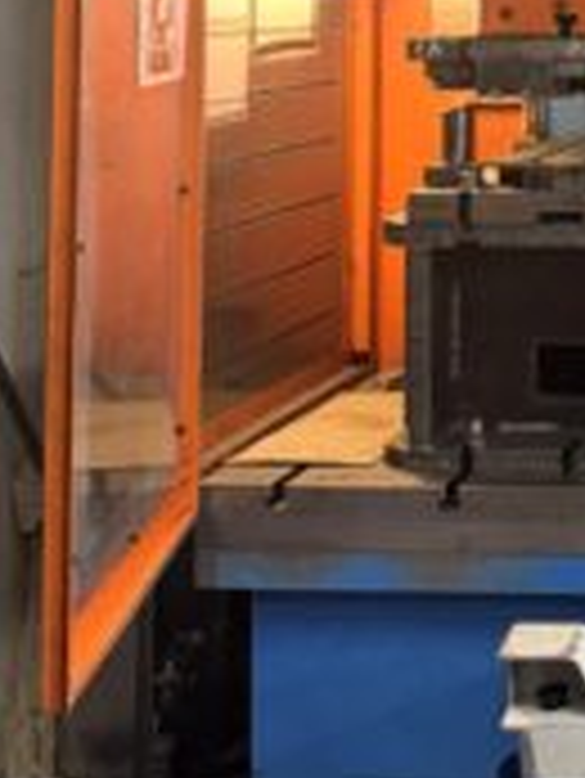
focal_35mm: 83
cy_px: -76
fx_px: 1868
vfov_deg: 22.2
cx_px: 778
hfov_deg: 16.7
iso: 250
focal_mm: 6.76
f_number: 1.78
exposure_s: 1/50
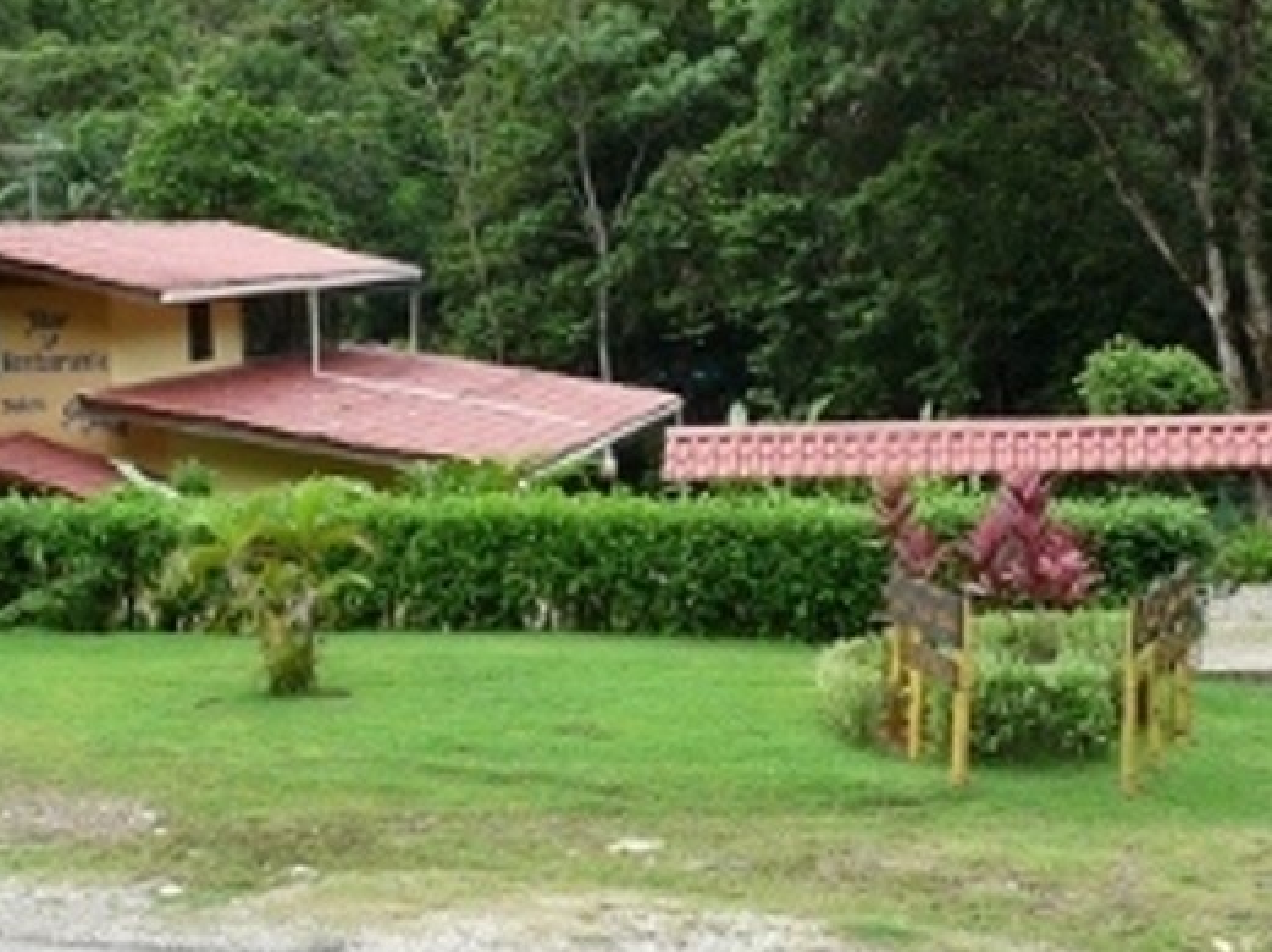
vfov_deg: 23.3
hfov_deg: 30.7
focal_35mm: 63
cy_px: 444
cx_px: 737
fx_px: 2313
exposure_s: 1/100
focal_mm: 4.8
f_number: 4
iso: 100
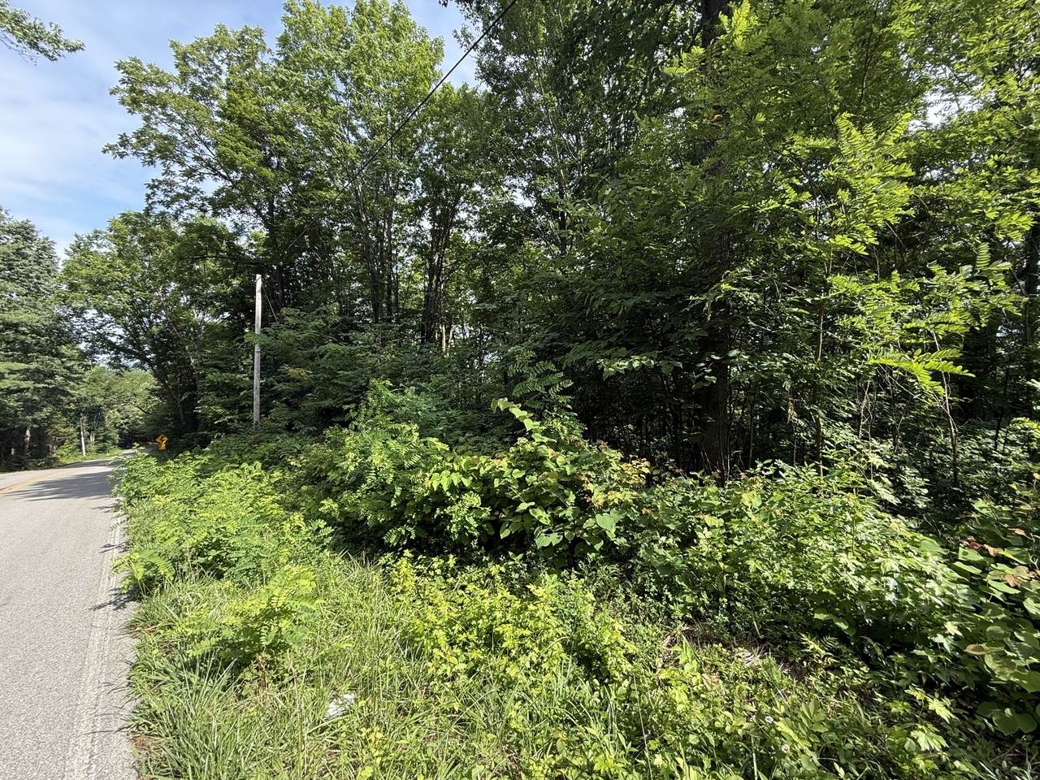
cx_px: 520
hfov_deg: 102.1
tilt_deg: -2.6
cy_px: 390
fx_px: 421
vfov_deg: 85.7
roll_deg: +0.0
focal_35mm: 14
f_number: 2.2
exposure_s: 1/197
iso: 50
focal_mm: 2.22
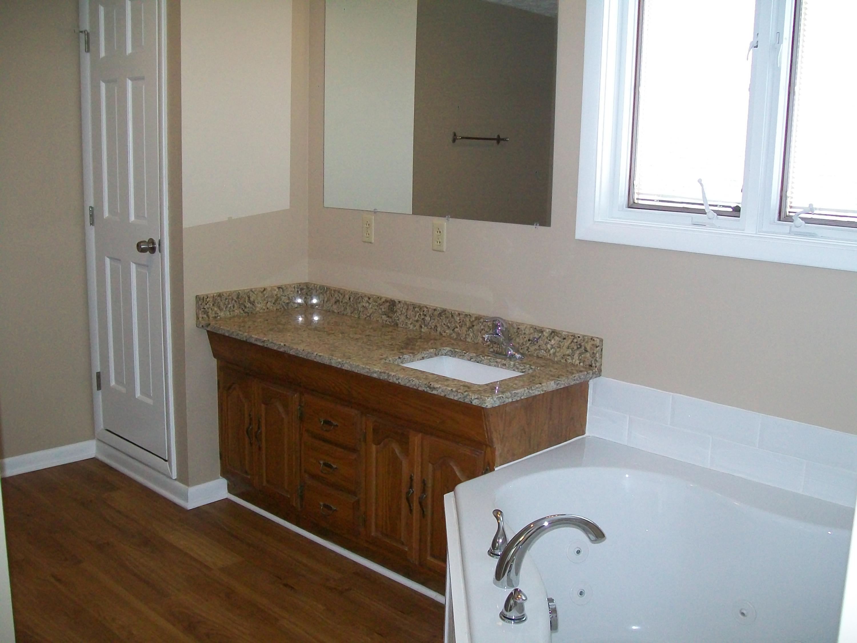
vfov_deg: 39.7
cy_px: 322
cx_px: 428
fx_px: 891
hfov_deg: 51.4
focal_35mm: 36
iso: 160
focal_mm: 6
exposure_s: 1/60
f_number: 2.7
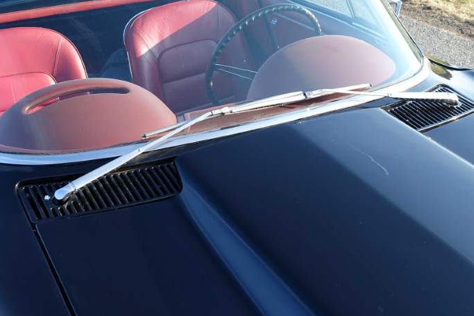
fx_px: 750
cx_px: 206
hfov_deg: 35.0
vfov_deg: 23.6
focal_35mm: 57
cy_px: 87
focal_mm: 12.35
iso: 125
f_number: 4
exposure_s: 1/160
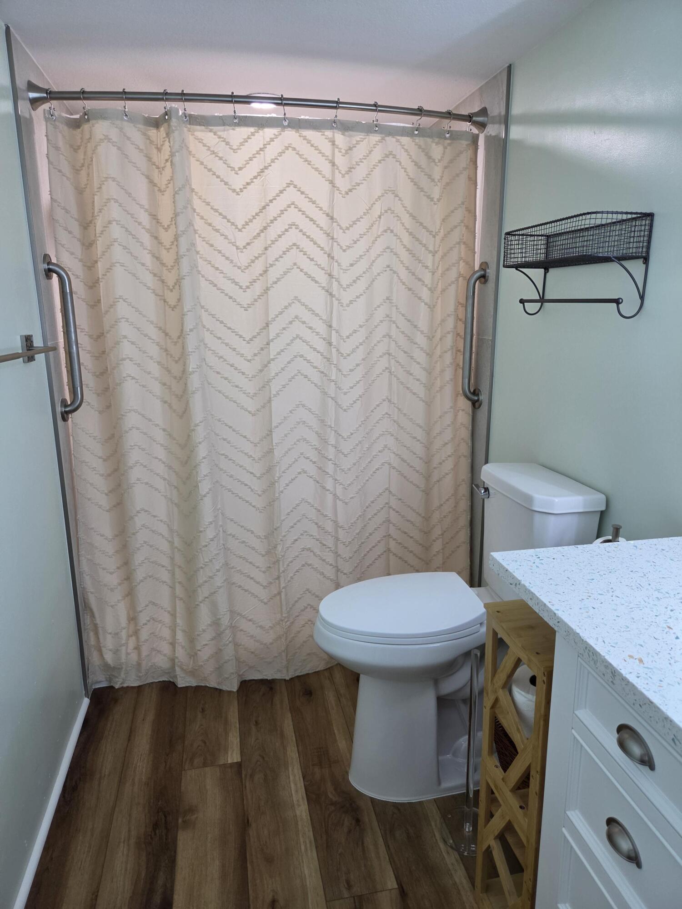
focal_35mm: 23
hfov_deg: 58.9
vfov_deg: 73.9
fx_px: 604
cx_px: 341
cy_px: 454
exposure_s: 1/120
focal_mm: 5.4
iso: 250
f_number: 1.8
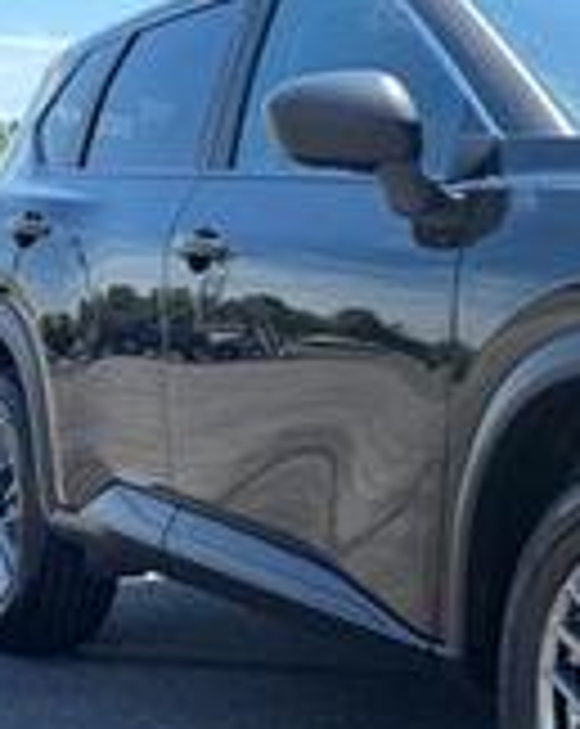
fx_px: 1571
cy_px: 486
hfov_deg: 18.9
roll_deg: -2.1
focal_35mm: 73
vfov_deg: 26.0
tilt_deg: -6.6
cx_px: 823
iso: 80
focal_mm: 6.76
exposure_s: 1/1156
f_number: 1.78
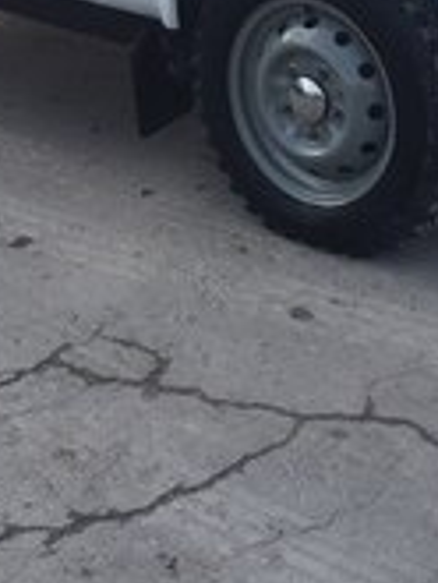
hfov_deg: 16.9
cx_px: 95
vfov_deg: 20.6
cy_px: -170
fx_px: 1466
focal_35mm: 87
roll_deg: +1.8
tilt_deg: -8.2
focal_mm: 4.15
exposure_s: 1/659
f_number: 2.2
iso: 32
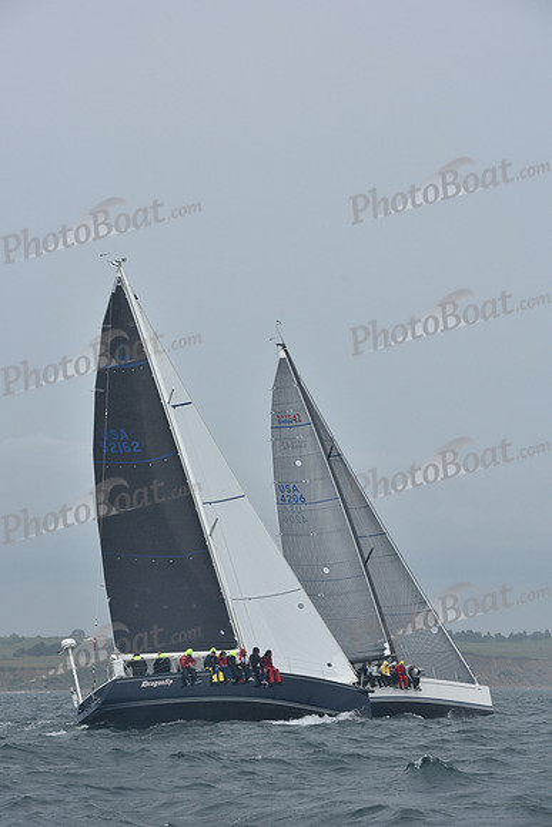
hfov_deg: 12.5
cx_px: 276
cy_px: 414
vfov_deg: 18.6
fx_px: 2528
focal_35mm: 110
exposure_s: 1/1000
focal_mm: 110
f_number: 8
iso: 320
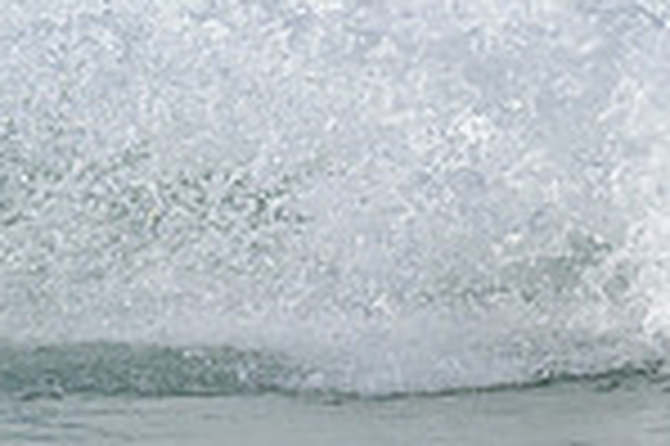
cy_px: -343
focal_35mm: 4284
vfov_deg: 0.3
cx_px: -706
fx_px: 79642
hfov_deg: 0.5
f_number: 6.3
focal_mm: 800
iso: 250
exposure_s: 1/2000
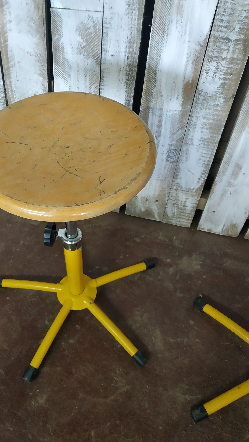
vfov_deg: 69.9
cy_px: 219
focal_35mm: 27
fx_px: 317
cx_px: 80
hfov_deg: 42.2
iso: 320
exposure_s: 1/25
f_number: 1.9
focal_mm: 3.94
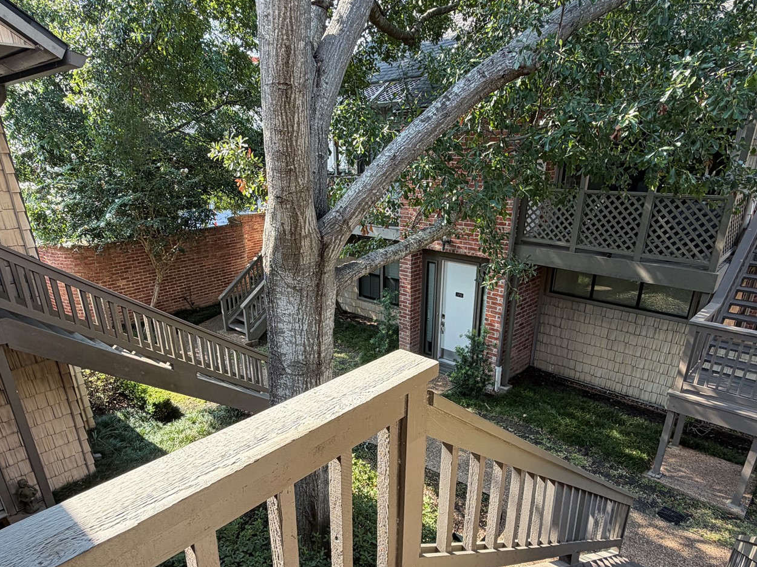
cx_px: 368
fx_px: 503
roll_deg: +0.6
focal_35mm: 23
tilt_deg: -22.1
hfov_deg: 73.9
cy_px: 360
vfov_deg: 58.0
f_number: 2.2
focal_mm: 2.22
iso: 40
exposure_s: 1/132
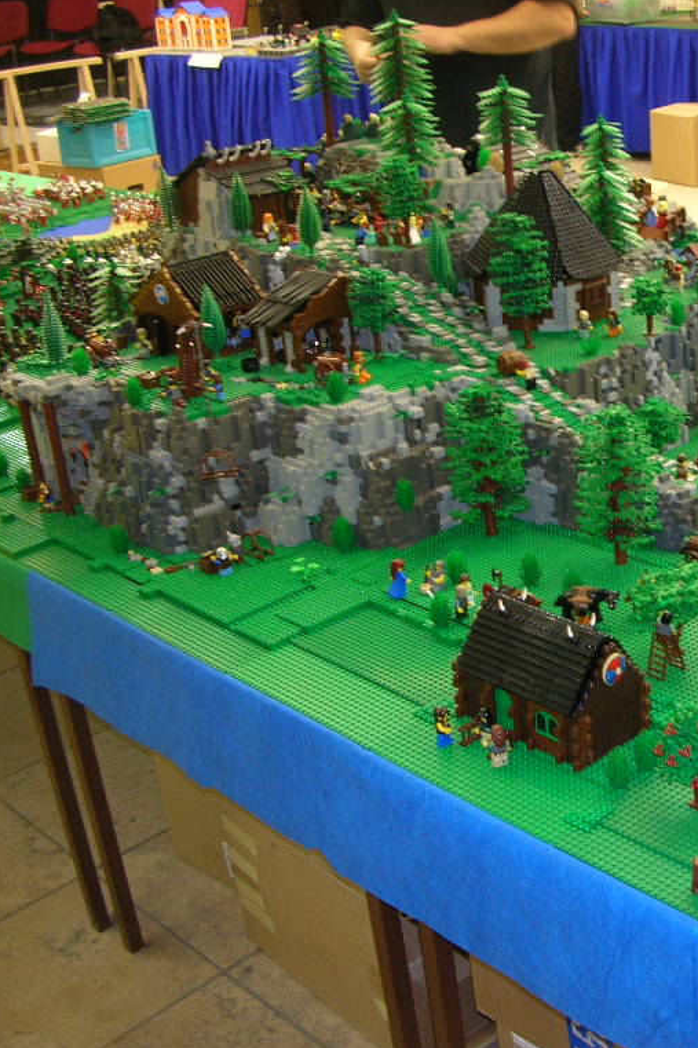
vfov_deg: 40.4
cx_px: 679
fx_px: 1426
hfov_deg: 26.2
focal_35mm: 49
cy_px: 525
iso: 62
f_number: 2.8
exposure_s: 1/5.8
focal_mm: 5.8
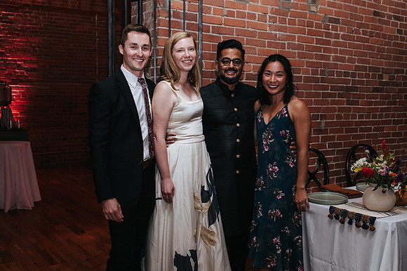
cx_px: 207
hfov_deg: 47.3
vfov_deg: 32.5
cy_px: 146
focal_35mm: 41
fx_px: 465
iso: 800
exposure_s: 1/200
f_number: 4
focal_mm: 35
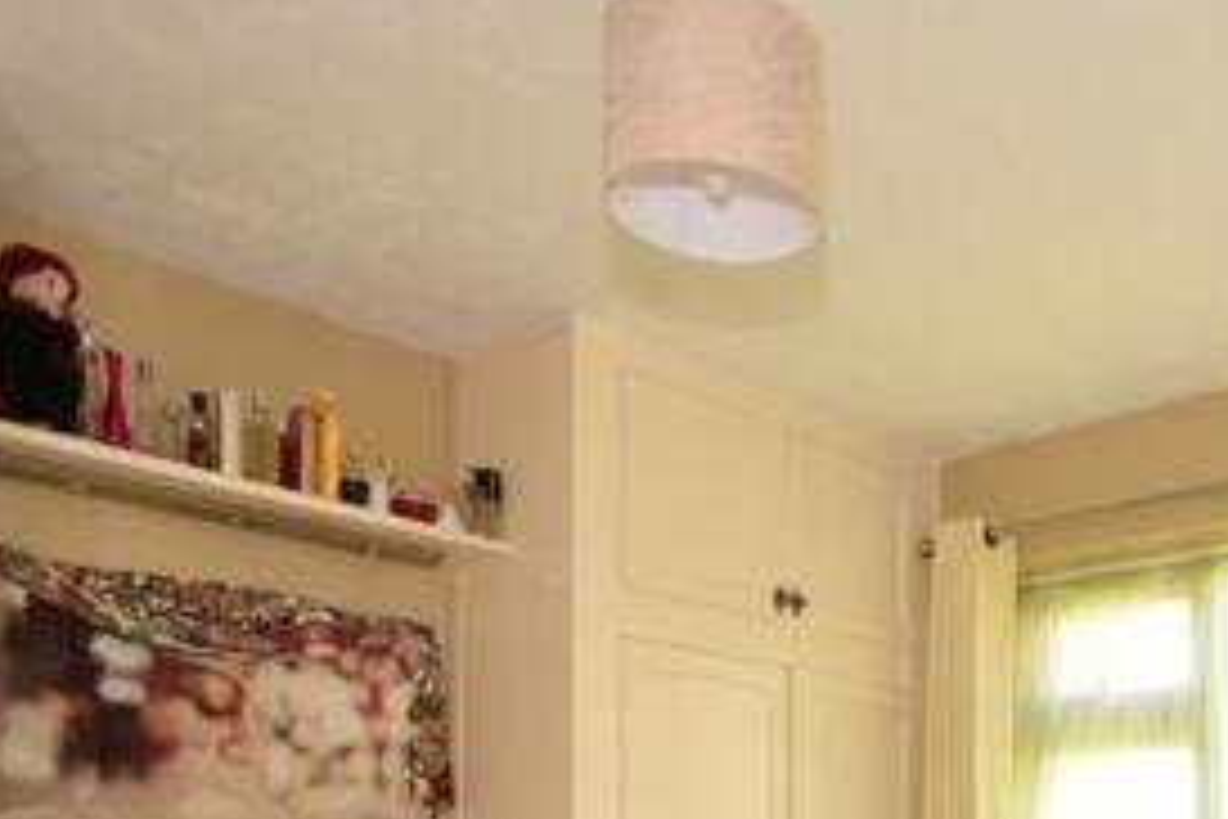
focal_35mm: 36
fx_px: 1228
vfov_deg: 33.0
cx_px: 1030
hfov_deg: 49.1
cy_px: 866
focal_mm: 10
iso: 200
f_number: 5
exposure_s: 1/40
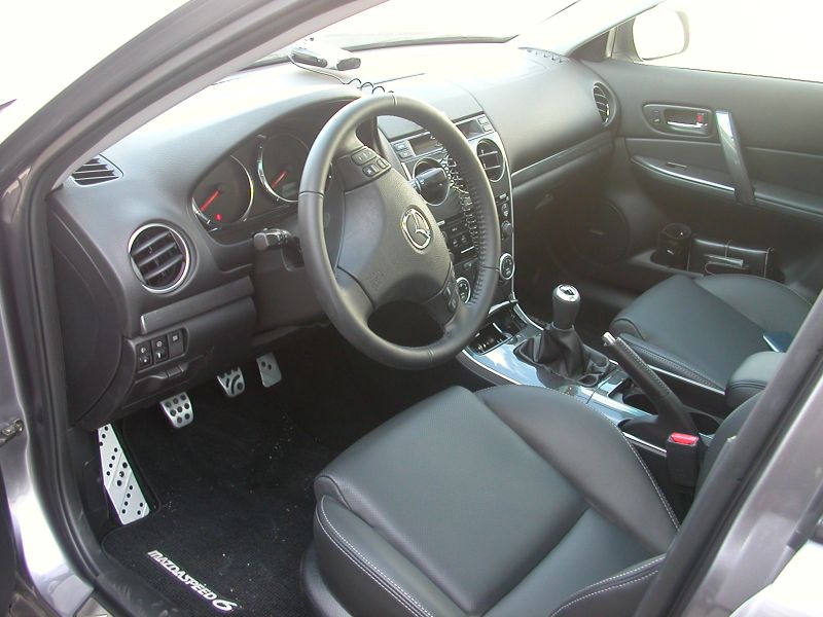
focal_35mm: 37
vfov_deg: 38.7
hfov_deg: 50.1
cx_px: 412
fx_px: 880
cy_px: 308
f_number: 2.7
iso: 100
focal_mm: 5.6
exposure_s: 1/52.6
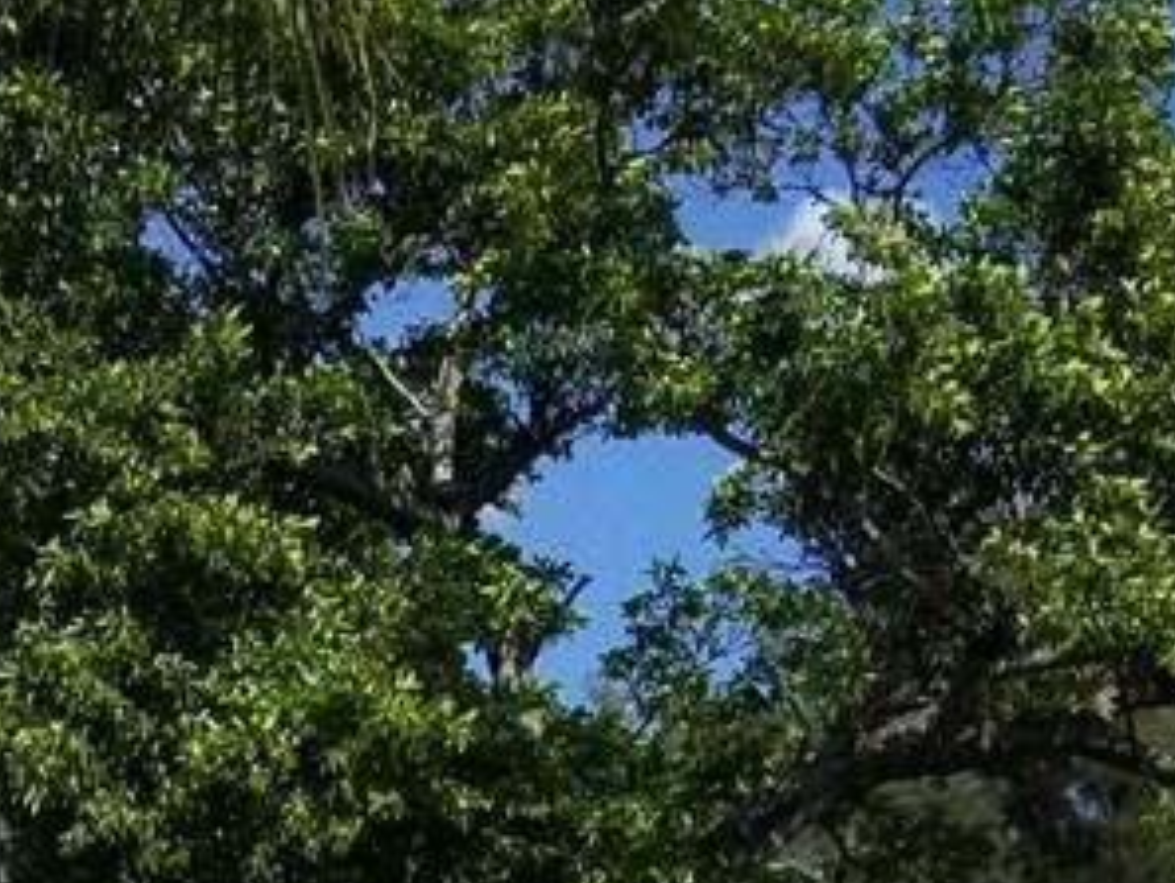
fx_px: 4754
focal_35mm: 140
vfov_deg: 9.3
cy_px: 2245
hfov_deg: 13.9
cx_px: 63
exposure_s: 1/4848
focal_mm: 4.25
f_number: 1.7
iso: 50
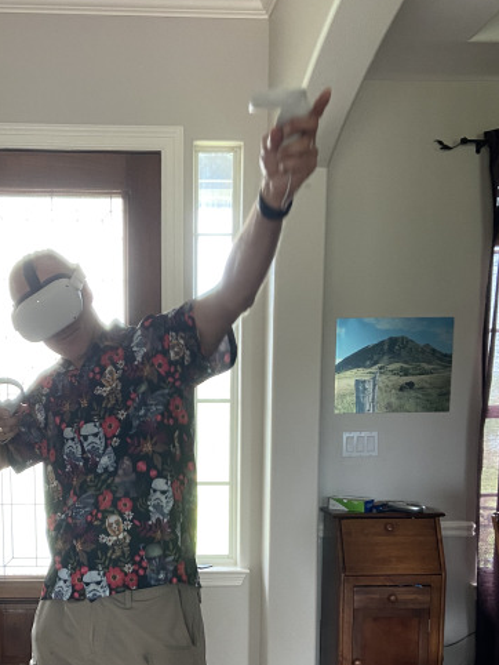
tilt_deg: -7.9
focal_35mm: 46
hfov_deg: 31.2
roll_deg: +0.3
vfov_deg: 39.7
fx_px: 883
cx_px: 157
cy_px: 524
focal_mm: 4.25
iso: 125
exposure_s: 1/60
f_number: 1.8
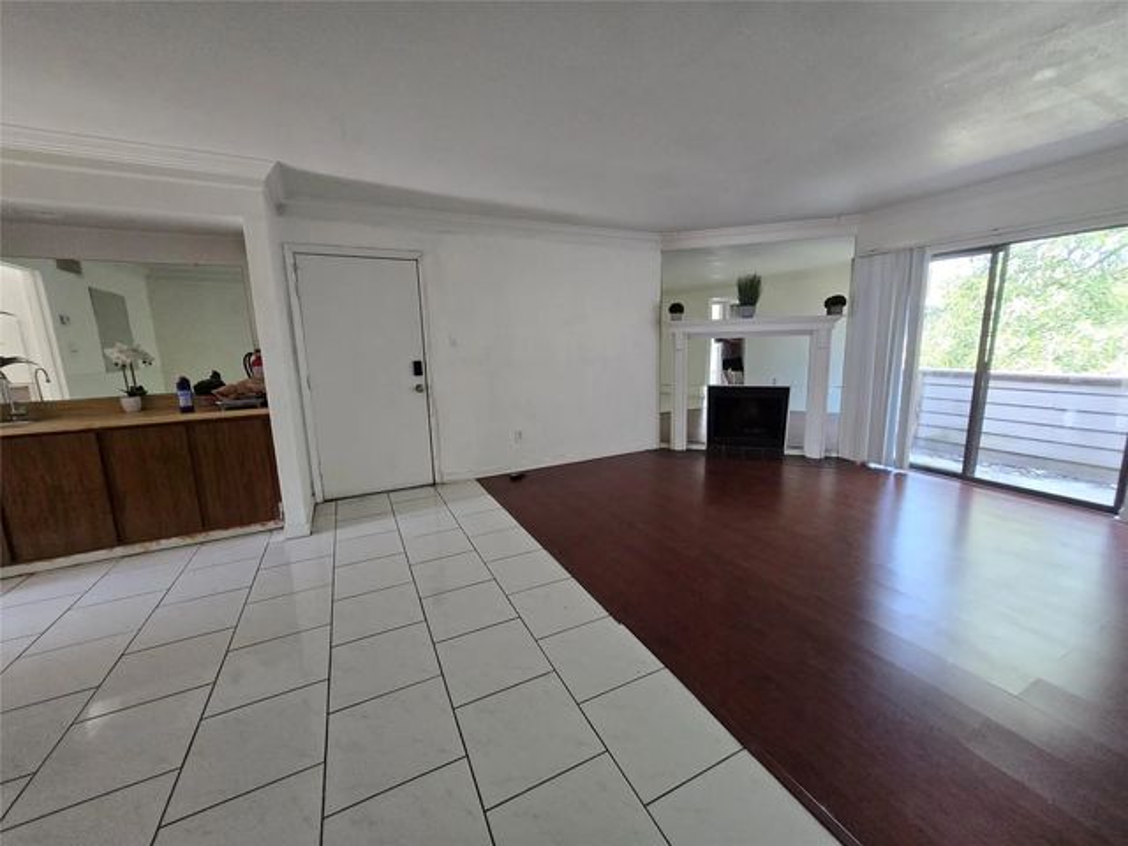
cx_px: 564
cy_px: 423
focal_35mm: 13
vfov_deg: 89.9
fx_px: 424
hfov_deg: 106.2
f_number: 2.2
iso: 160
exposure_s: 1/60
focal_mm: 1.7
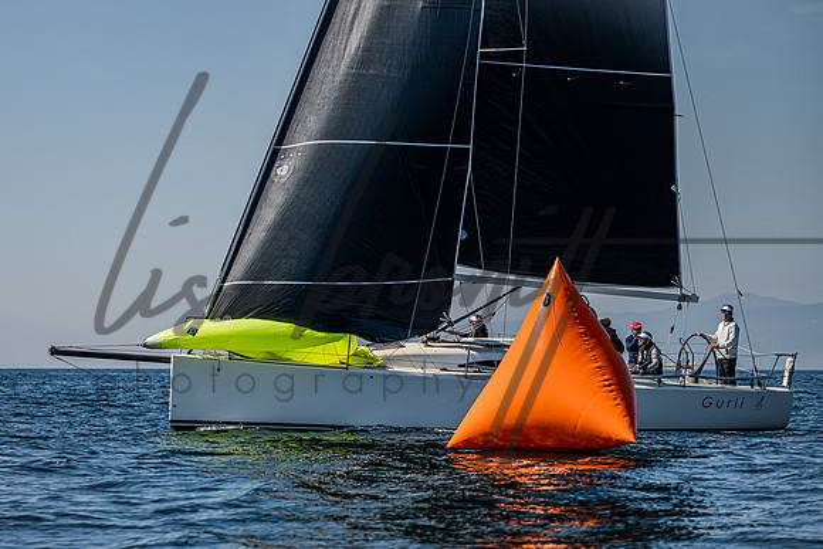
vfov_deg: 8.8
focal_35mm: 156
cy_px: 268
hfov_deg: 13.2
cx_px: 335
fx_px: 3556
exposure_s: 1/6400
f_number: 4.8
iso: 400
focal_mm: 130
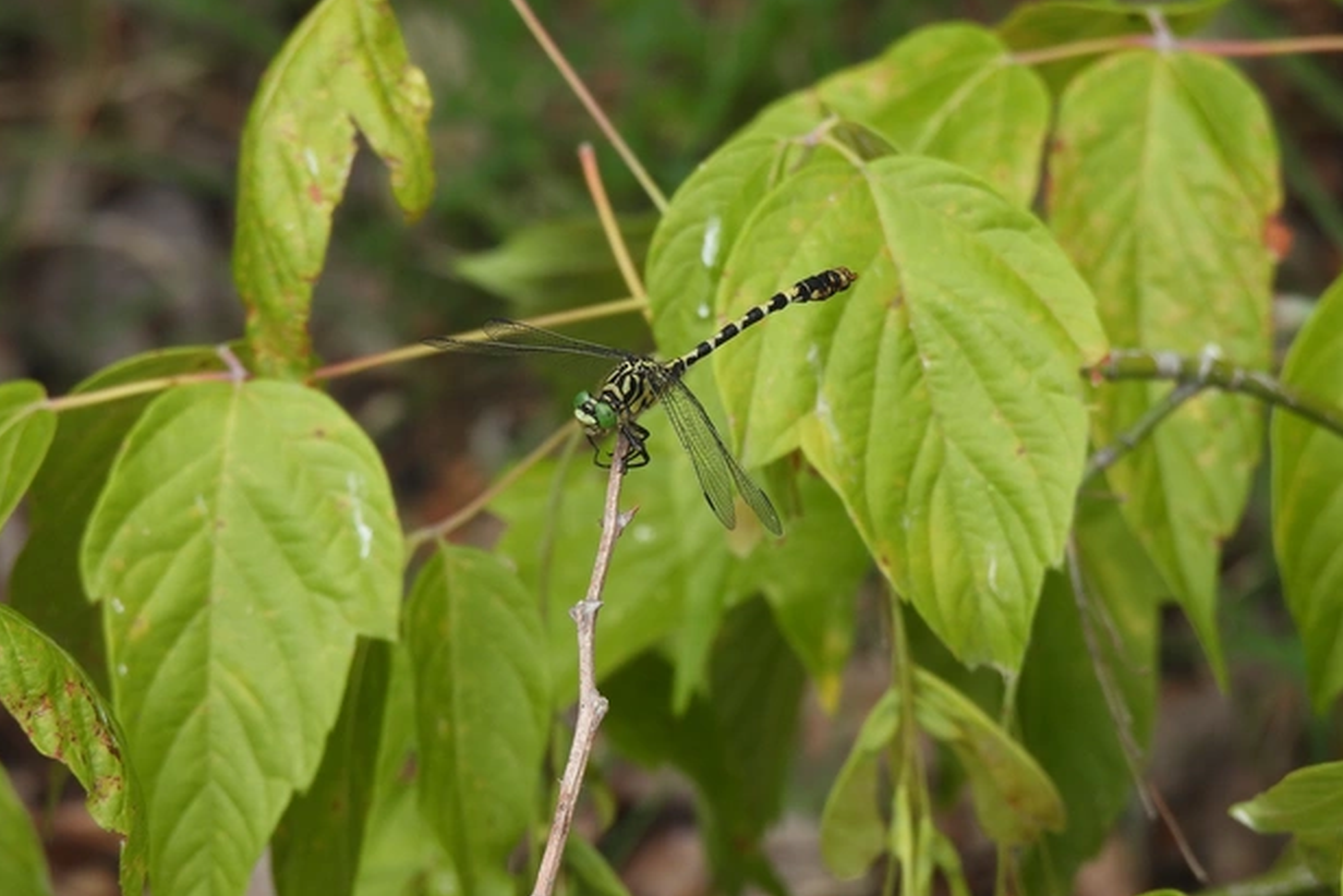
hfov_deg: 3.2
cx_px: 665
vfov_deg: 2.1
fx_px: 24178
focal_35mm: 648
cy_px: 384
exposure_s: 1/125
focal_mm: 107
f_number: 5
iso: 100
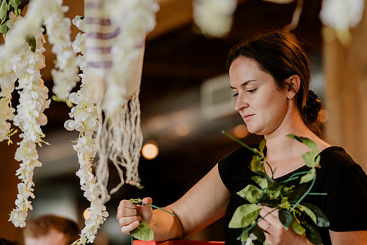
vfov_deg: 11.5
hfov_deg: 17.2
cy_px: 132
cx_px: 191
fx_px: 1213
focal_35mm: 119
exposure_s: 1/1000
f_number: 2.2
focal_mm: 105
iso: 1600
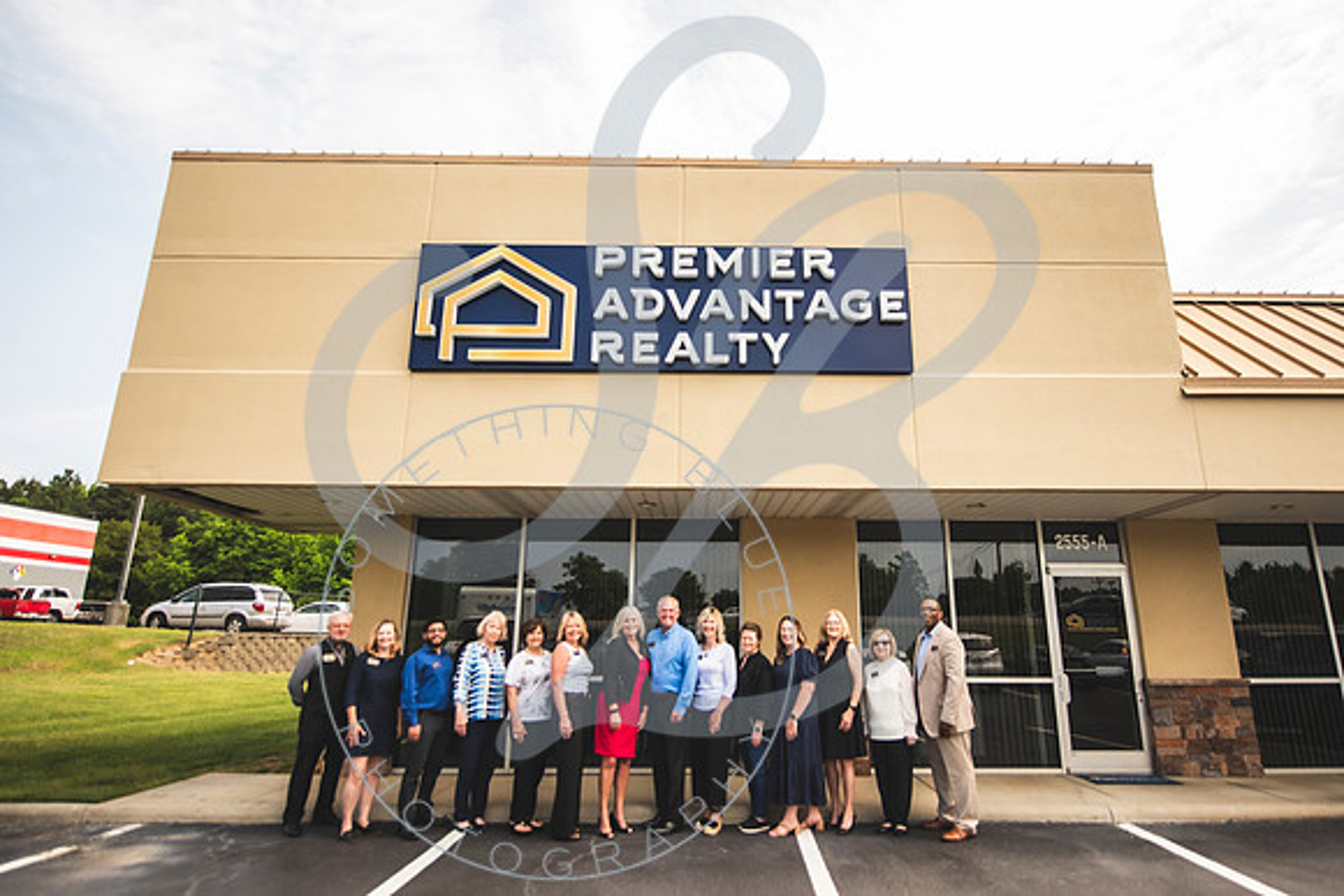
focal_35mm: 21
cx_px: 719
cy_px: 421
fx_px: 783
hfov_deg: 81.2
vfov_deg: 59.5
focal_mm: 18
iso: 100
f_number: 2.8
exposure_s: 1/800
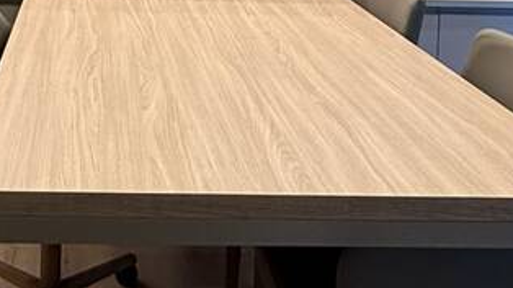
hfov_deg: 29.8
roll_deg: -1.9
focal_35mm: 70
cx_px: 141
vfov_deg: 15.9
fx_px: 951
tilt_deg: -1.8
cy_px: -136
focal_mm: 2.22
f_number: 2.2
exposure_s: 1/60
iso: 250
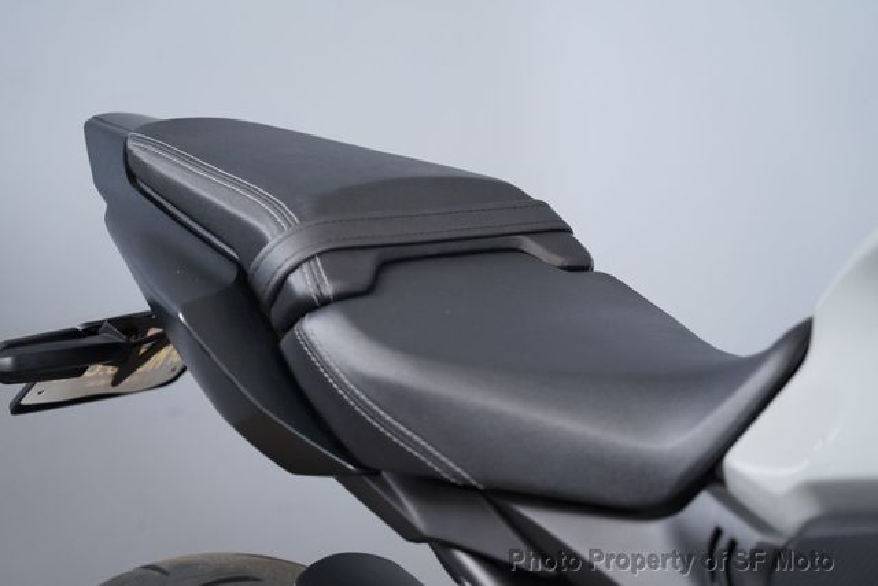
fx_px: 2561
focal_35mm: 105
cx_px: 439
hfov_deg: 19.5
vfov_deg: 13.0
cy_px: 293
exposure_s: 1/100
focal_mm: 105
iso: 1600
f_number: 4
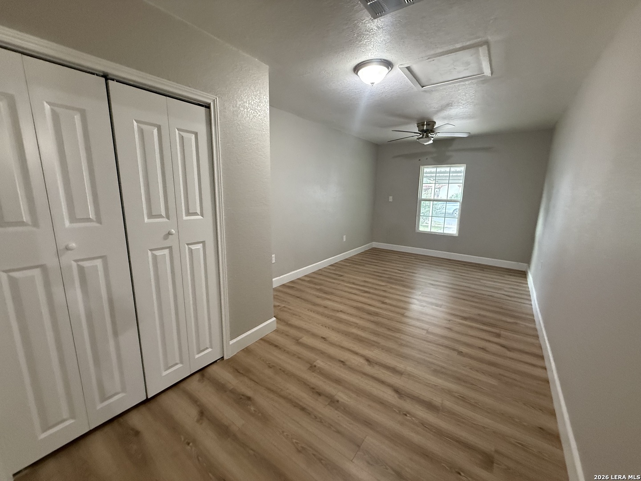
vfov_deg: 85.7
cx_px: 320
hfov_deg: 102.1
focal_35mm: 14
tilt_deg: -10.3
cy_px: 240
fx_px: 259
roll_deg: -2.0
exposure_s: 1/120
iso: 640
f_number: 2.2
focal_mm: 2.22
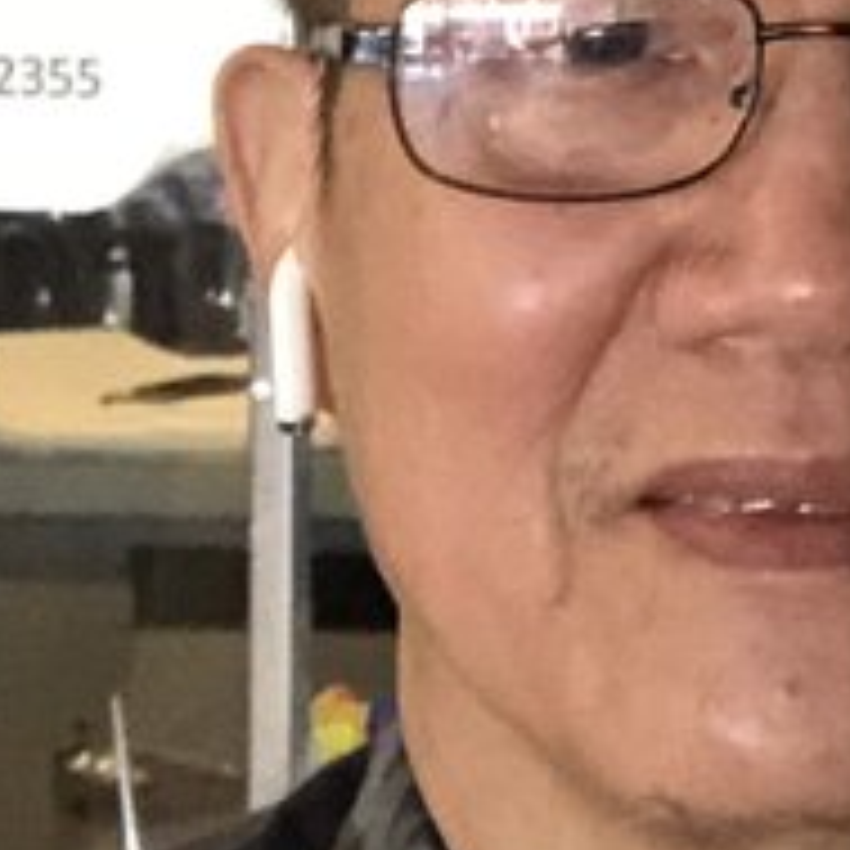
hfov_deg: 10.4
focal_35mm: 153
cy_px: -313
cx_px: 1772
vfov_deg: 11.1
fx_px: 4250
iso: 400
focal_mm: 2.87
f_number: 2.2
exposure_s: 1/30
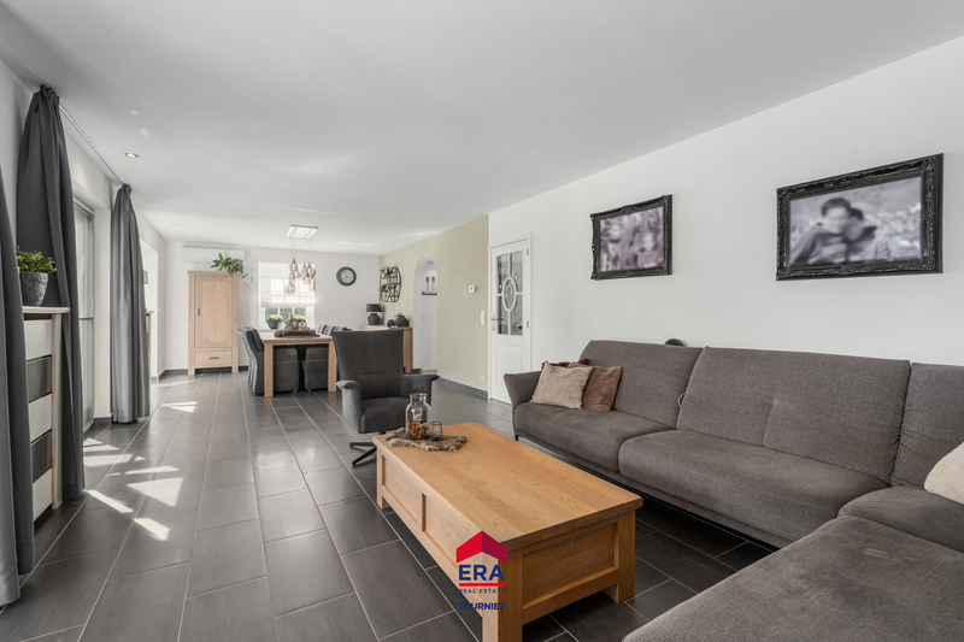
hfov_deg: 96.7
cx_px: 482
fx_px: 428
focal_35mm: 16
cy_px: 321
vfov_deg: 73.7
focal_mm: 16
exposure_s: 1/100
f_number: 10
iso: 250
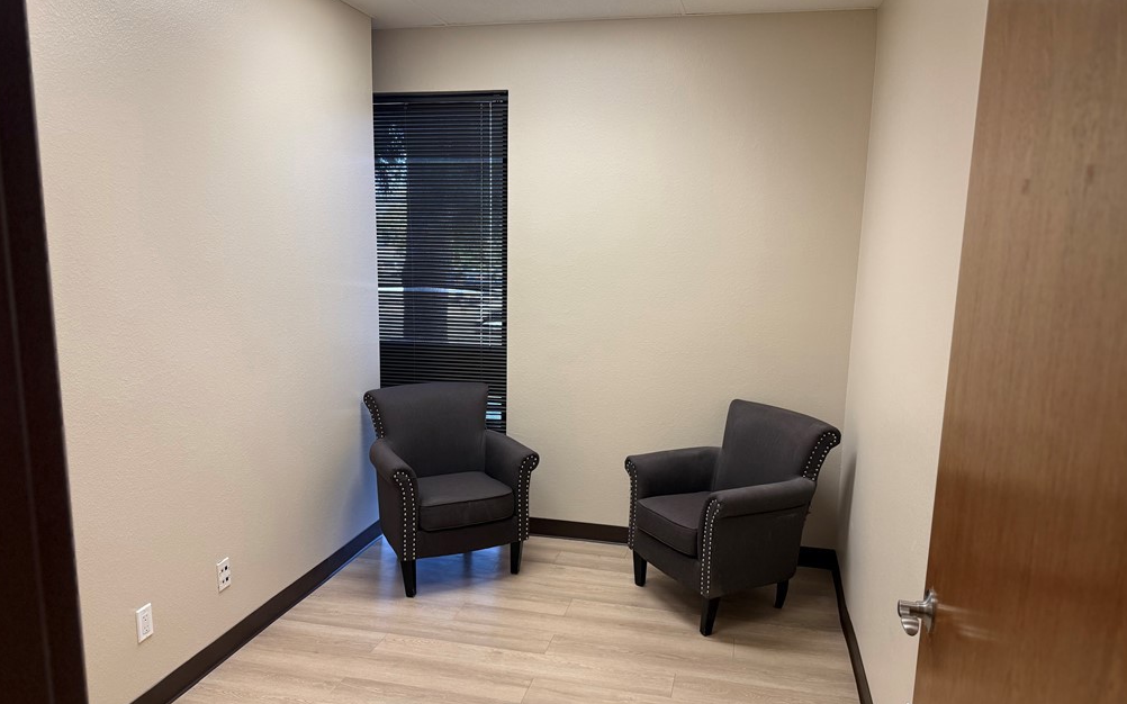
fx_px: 798
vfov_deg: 47.6
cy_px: 373
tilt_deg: -10.3
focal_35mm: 26
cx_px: 566
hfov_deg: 70.4
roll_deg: -1.0
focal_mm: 6.76
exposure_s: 1/120
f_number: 1.78
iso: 200
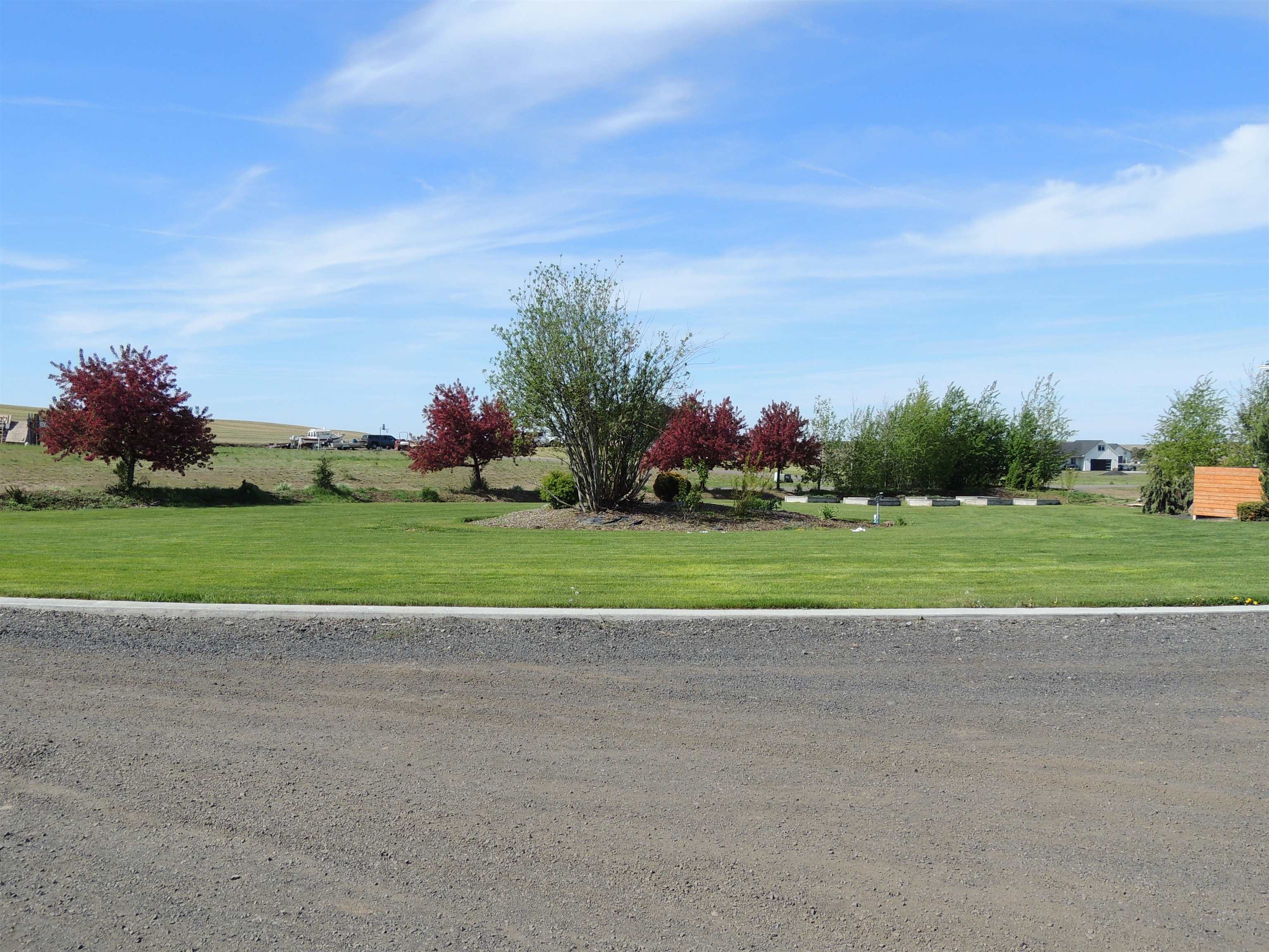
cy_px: 476
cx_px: 634
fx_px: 1100
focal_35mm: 30
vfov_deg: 46.8
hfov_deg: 60.0
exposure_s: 1/1250
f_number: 3.1
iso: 100
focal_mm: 5.3
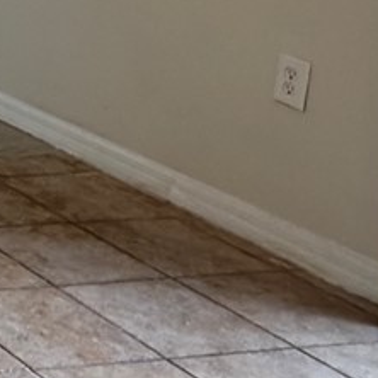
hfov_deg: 12.6
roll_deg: +0.5
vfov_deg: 17.5
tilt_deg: -2.5
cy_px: -189
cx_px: -639
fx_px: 1100
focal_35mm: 89
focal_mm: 2.22
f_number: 2.2
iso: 320
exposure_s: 1/120
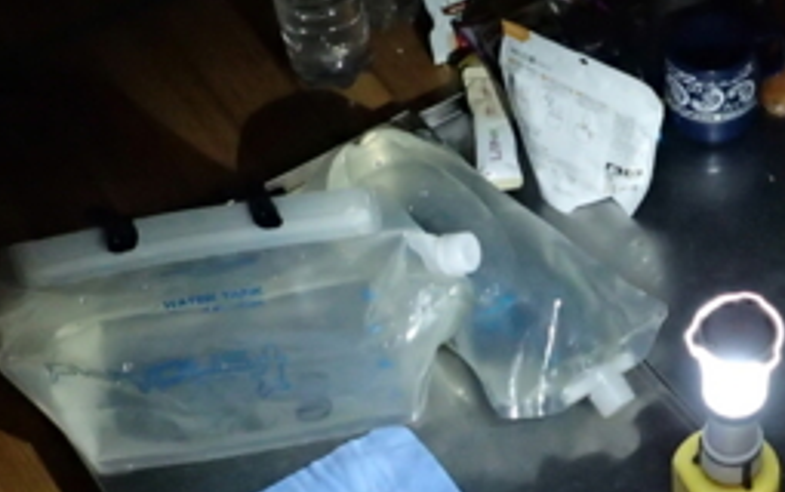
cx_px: 702
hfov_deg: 24.2
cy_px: 347
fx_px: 1778
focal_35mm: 83
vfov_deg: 15.7
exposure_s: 1/15
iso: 800
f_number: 2
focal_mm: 4.5
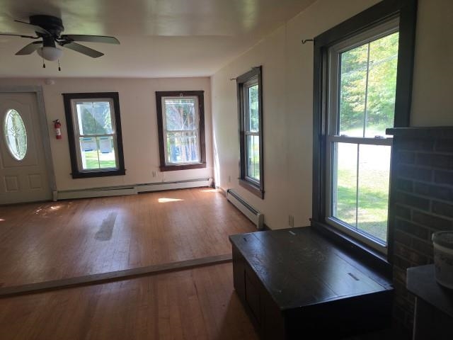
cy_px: 170
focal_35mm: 23
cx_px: 226
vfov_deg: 58.9
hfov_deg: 73.9
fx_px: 301
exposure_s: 1/180
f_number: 1.7
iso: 50
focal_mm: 6.3
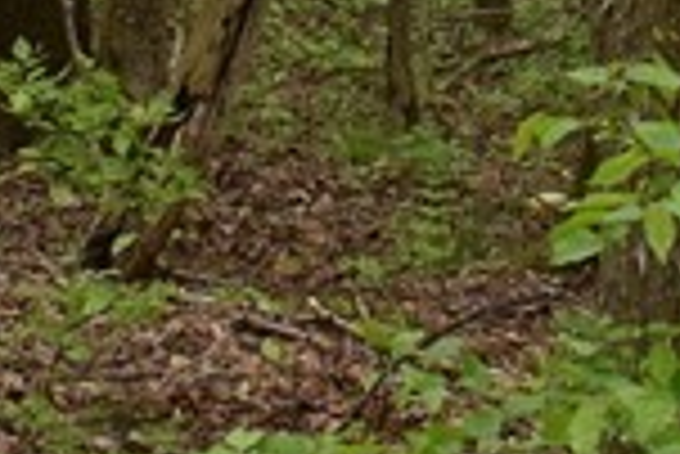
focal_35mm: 258
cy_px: -735
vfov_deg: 5.1
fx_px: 4878
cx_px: 601
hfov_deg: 8.0
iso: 400
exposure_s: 1/160
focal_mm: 24
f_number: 6.3
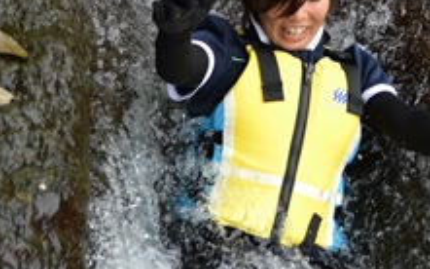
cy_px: 7
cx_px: 249
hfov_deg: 24.9
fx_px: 972
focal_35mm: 83
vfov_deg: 15.5
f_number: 4
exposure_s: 1/500
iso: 450
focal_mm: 24
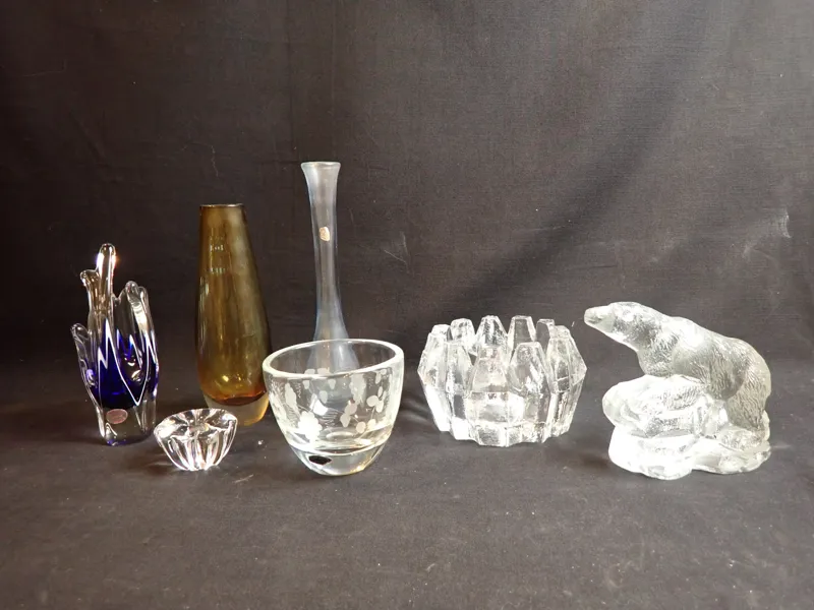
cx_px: 407
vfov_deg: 68.7
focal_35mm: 19
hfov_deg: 84.7
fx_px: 447
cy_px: 305
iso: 500
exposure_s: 1/30
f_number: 2
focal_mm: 3.33
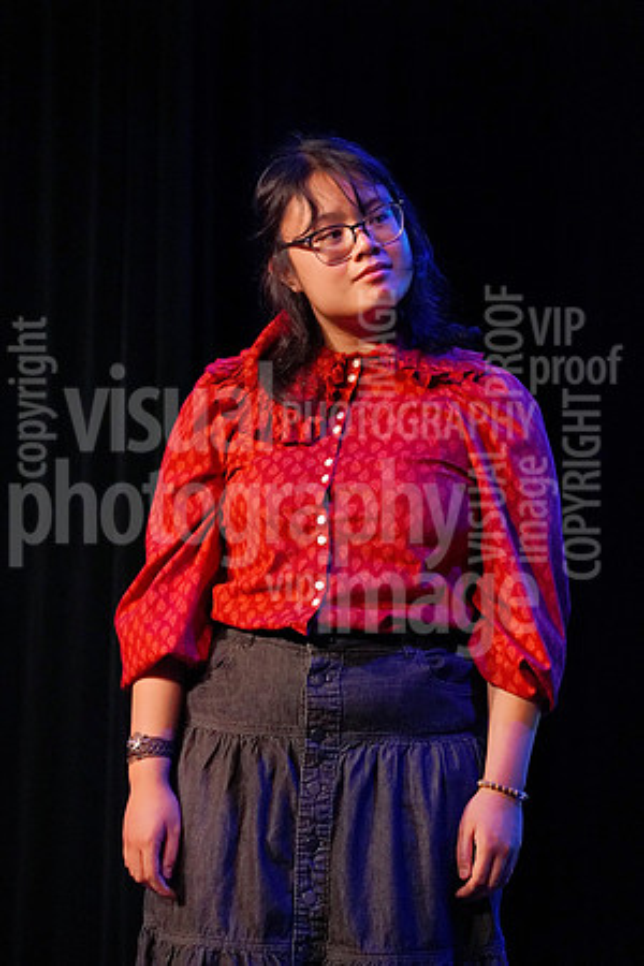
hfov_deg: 6.8
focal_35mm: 202
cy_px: 483
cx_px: 322
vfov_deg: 10.2
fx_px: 5433
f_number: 5.6
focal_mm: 135
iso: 4000
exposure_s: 1/250
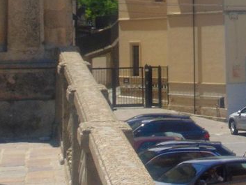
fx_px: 1209
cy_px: -107
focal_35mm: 170
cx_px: 239
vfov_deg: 8.5
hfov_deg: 11.5
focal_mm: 9
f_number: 9
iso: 80
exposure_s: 1/320
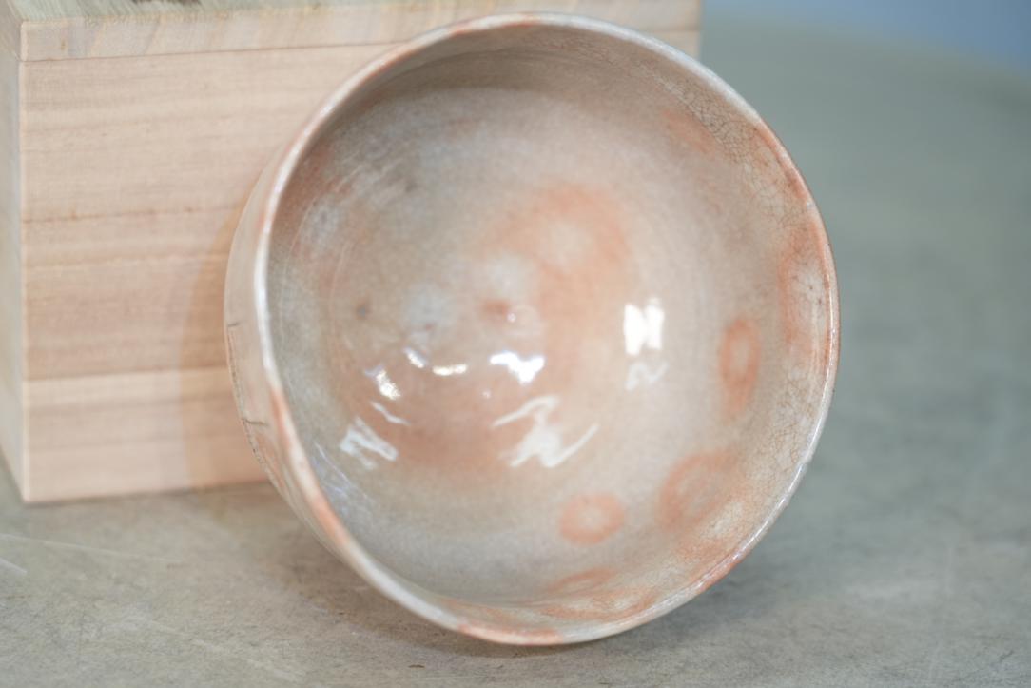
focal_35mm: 105
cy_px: 344
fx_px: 3007
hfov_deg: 19.5
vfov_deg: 13.0
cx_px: 516
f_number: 4
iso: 1000
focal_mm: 105
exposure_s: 1/125
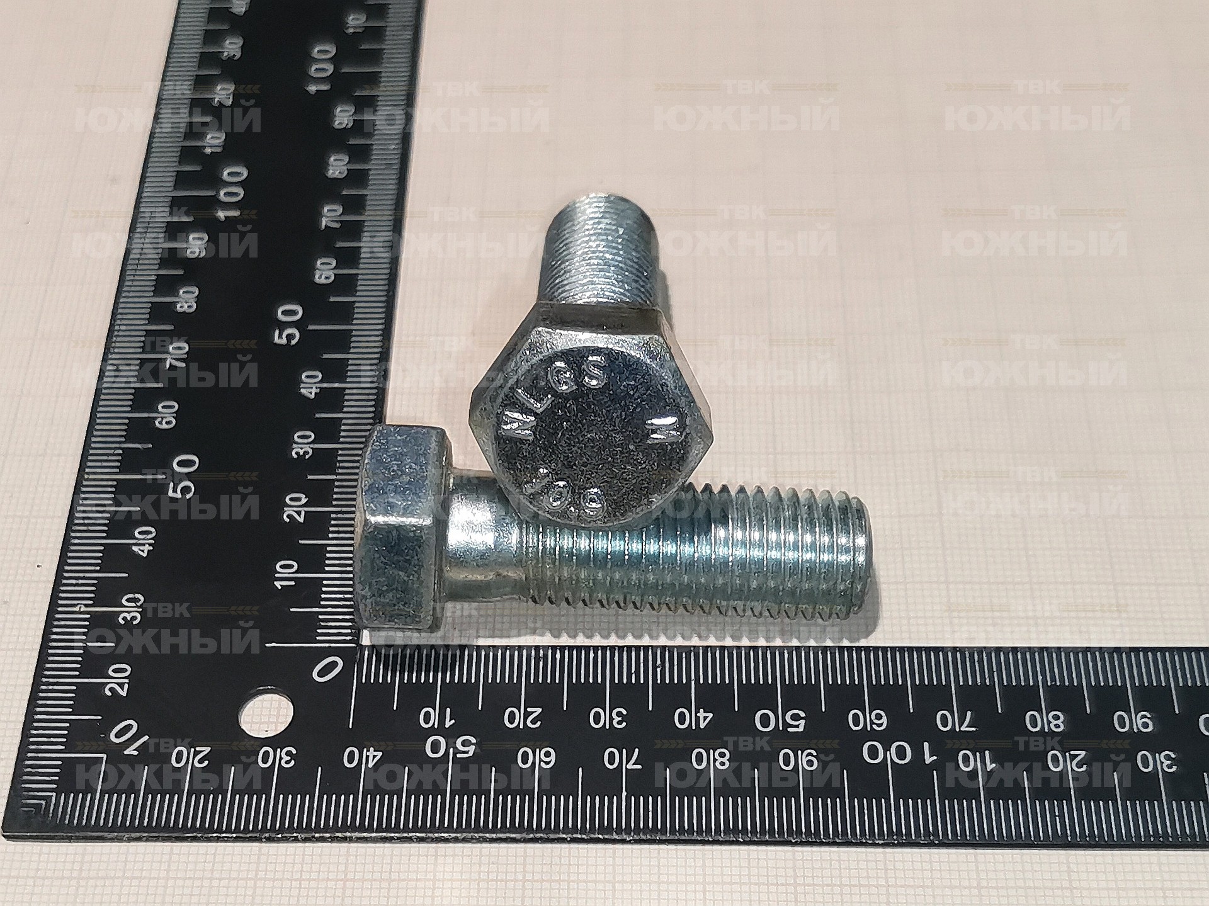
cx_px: 604
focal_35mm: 26
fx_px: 908
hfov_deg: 67.3
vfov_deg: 53.0
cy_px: 453
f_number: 1.4
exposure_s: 1/100
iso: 200
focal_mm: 4.66
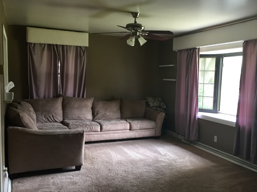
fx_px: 267
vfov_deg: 39.6
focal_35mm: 36
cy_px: 109
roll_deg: -2.2
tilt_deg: -6.9
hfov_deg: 51.1
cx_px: 153
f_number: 2.2
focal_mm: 4.15
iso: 32
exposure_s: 1/15
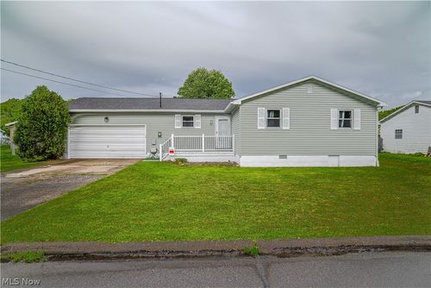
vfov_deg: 62.0
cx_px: 216
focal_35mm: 20
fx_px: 240
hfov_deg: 83.9
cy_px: 144
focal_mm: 20
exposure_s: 1/250
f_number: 8
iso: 100
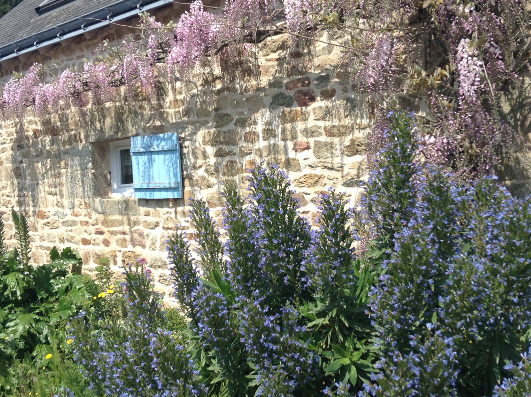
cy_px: 161
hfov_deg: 42.8
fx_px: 674
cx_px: 219
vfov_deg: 32.7
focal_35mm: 44
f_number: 2.4
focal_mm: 3.3
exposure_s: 1/965
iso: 25
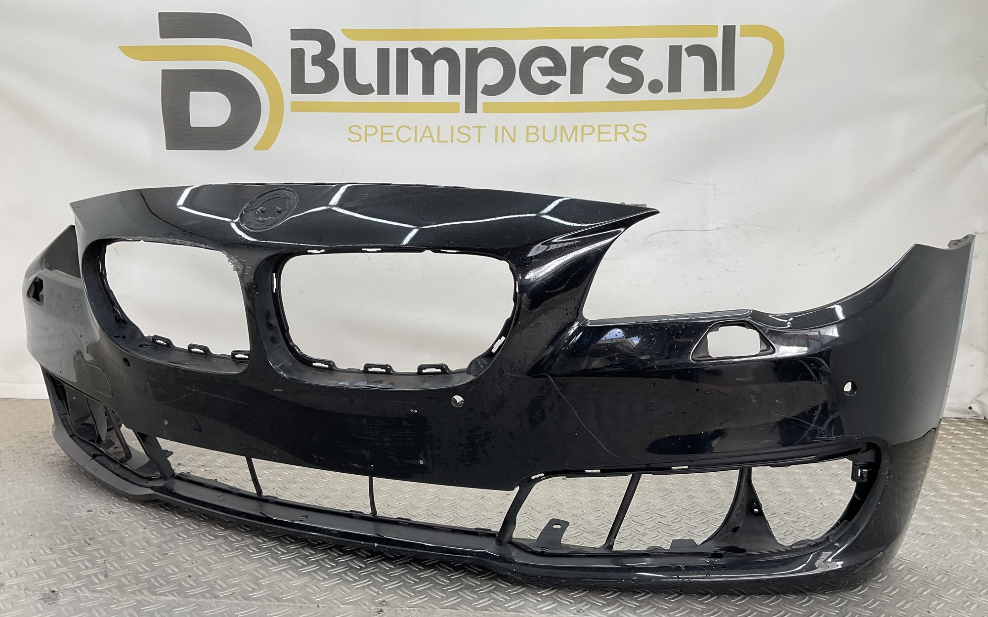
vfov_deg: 40.6
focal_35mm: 31
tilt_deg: -9.2
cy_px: 334
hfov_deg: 61.2
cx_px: 495
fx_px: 835
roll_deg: -3.2
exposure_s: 1/113
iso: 16
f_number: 1.8
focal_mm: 3
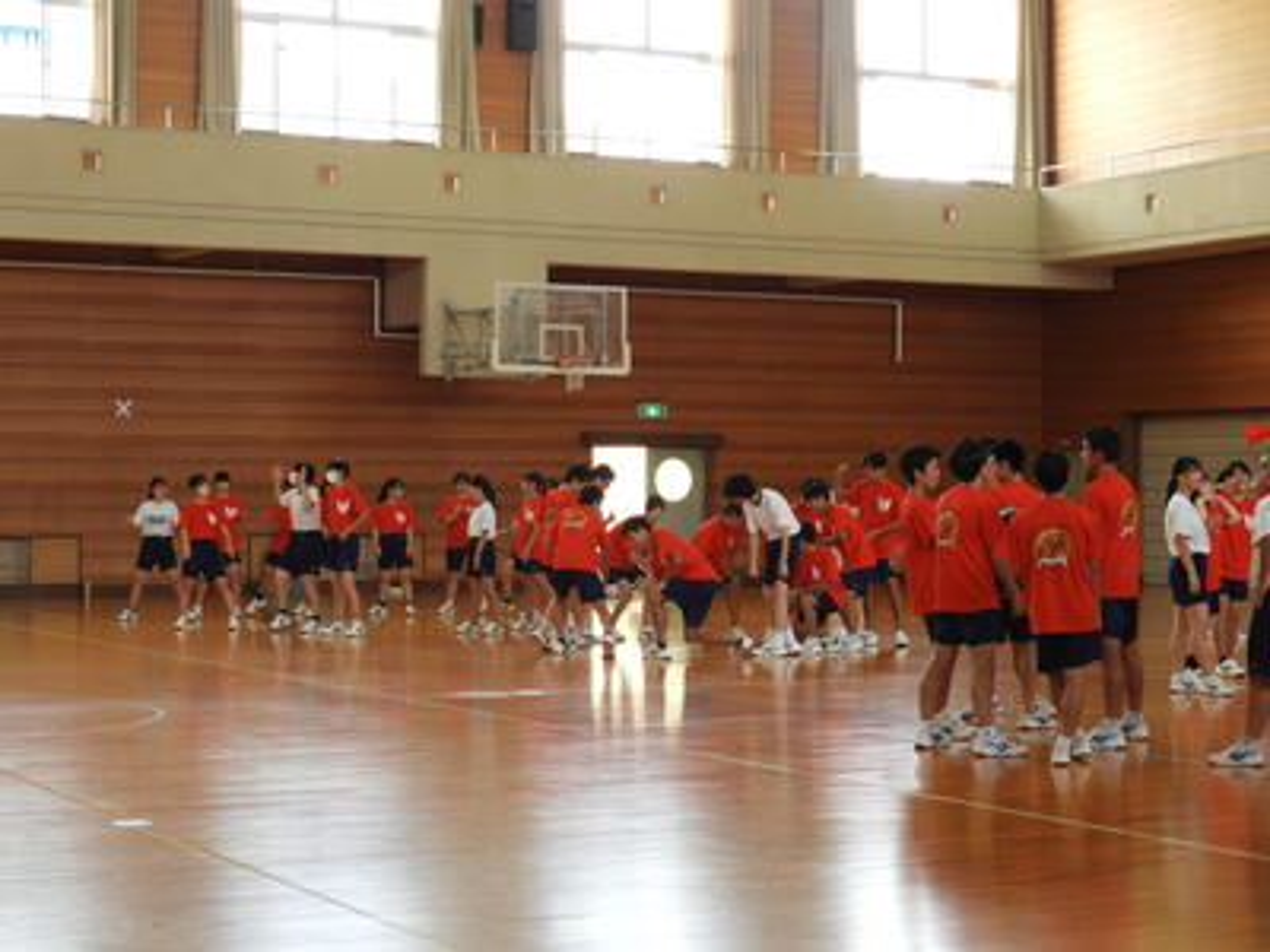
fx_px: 2568
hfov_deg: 27.8
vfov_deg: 21.0
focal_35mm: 70
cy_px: 476
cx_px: 635
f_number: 4.5
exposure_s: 1/30
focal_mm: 12.5
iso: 100
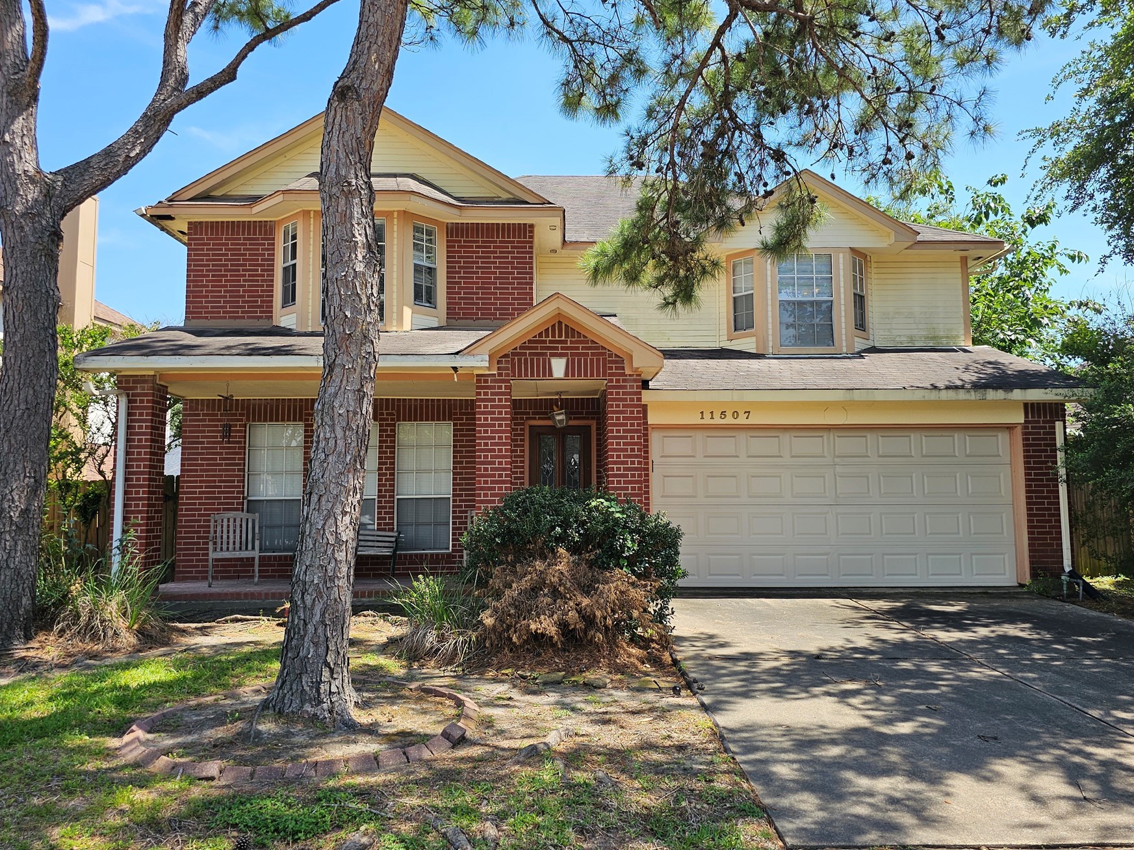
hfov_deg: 65.3
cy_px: 403
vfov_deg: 51.3
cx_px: 602
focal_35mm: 27
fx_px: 884
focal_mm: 6.3
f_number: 1.7
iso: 10
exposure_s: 1/342
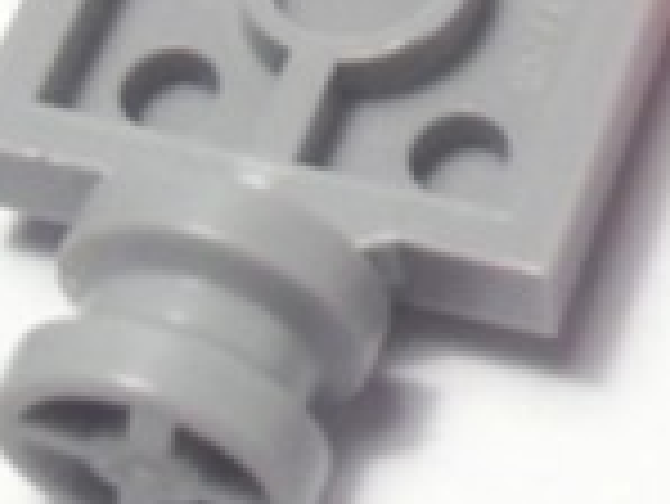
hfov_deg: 8.6
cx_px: 1070
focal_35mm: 223
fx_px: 4320
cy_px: -596
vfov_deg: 6.4
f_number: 3.9
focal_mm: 6.61
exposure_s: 1/80
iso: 80
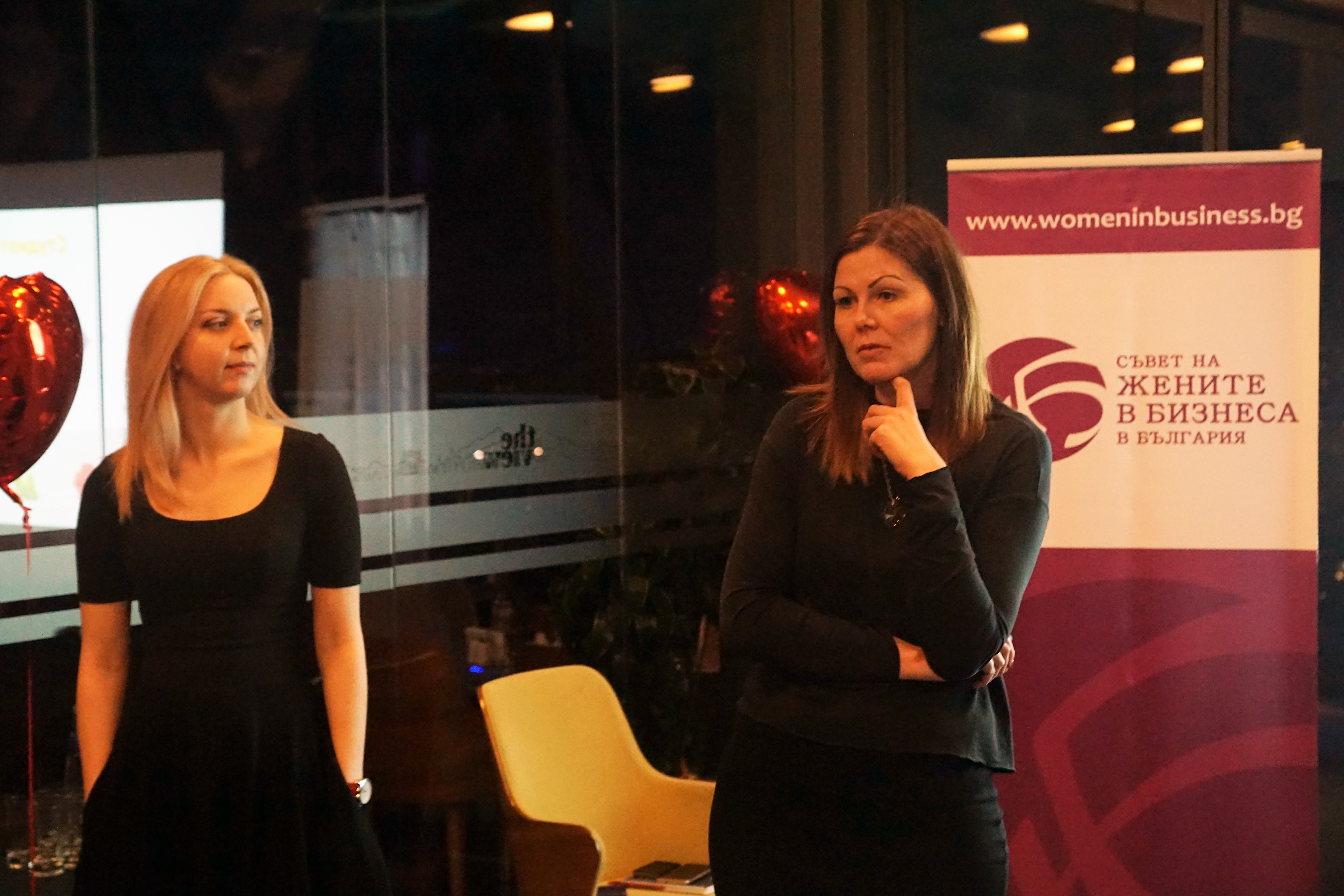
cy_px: 448
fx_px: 2240
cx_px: 672
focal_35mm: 60
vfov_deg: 22.6
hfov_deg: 33.4
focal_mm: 40
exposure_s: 1/80
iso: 3200
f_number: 4
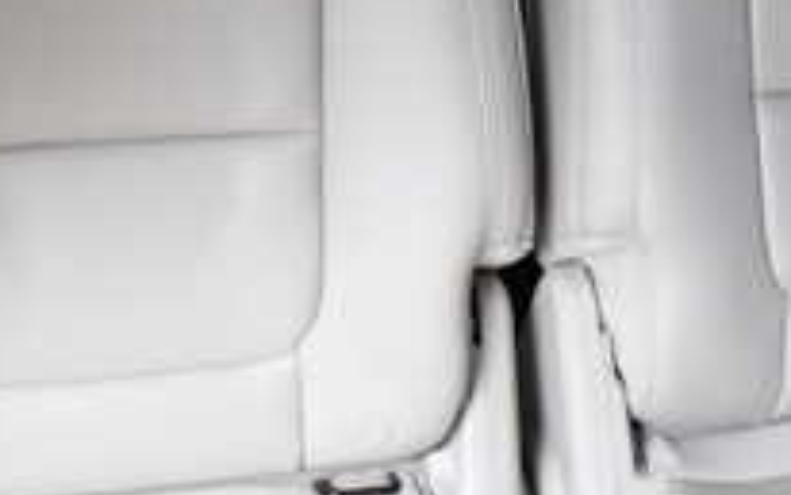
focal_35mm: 77
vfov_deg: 15.7
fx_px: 1661
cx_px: 365
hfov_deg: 26.8
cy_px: -230
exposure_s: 1/30
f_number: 2
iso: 400
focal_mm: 4.5
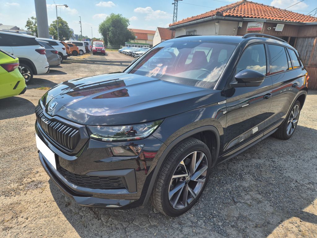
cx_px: 158
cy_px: 119
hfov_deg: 73.9
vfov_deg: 58.9
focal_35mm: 23
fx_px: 211
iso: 25
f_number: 1.8
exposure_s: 1/1548
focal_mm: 5.4
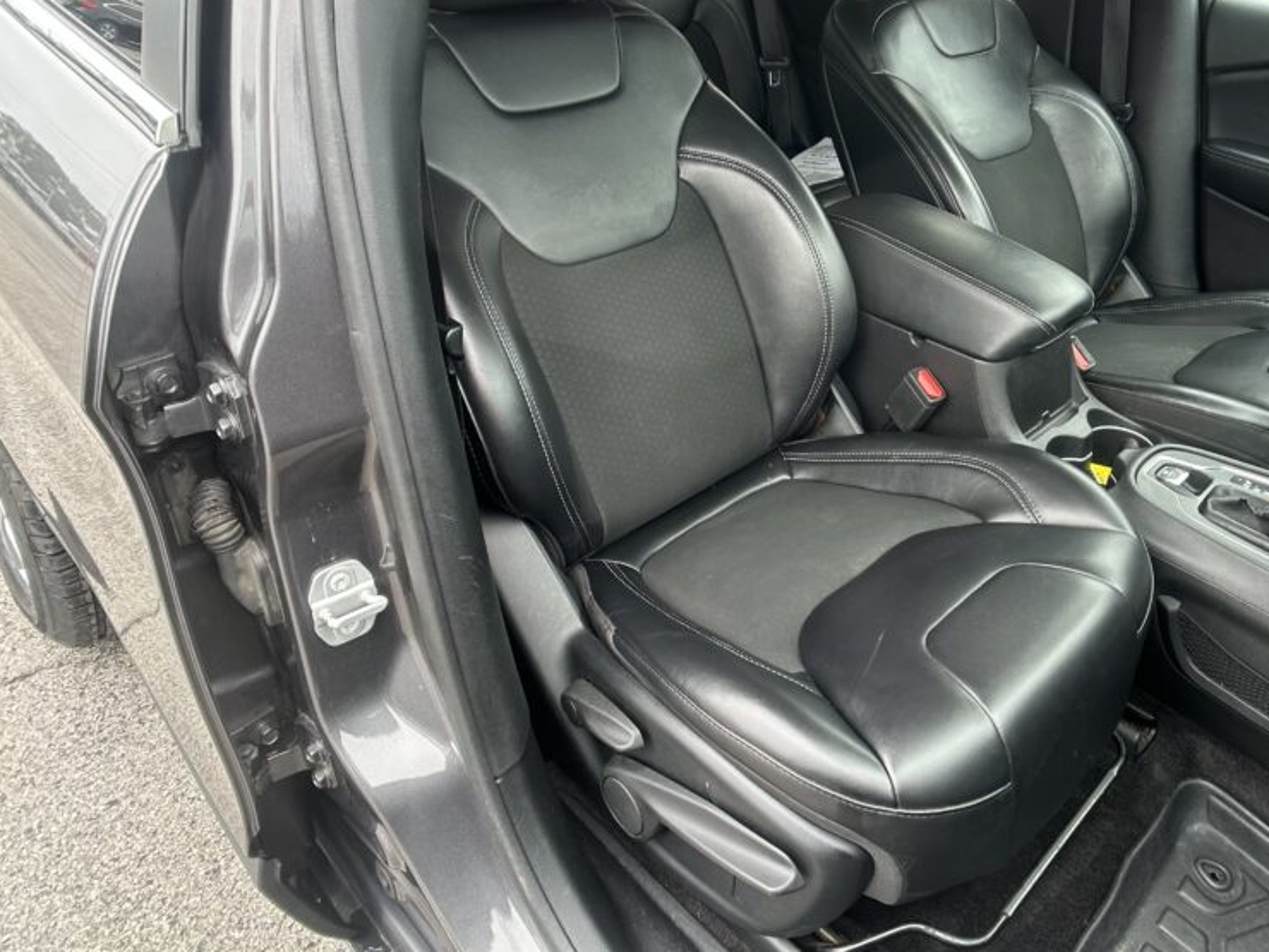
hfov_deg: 50.9
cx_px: 787
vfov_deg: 39.1
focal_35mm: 36
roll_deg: -1.7
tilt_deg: -24.4
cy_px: 297
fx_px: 1320
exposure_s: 1/135
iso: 64
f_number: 1.5
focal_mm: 5.7
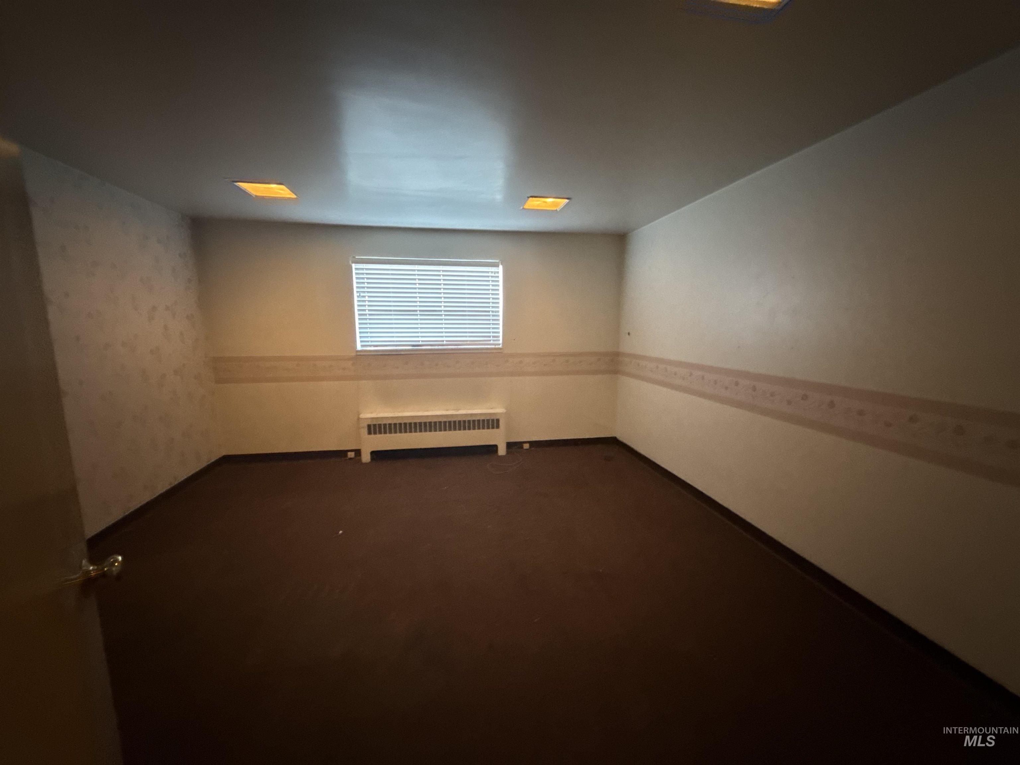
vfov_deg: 85.7
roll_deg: -1.0
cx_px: 510
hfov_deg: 102.1
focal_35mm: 14
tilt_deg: -4.6
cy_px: 382
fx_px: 413
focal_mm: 2.22
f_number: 2.2
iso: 800
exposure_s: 1/40
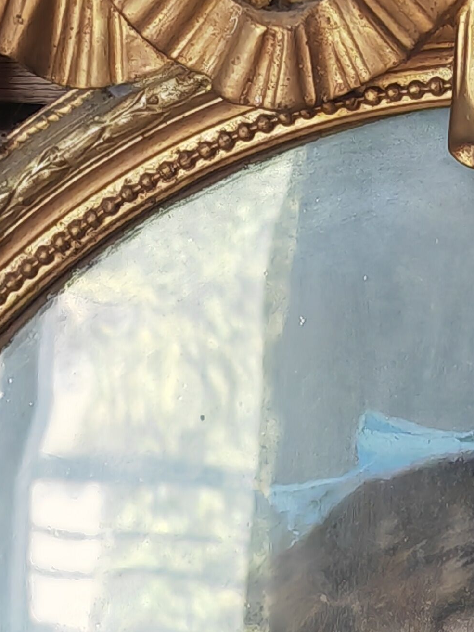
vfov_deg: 12.5
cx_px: 390
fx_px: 2848
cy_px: 44
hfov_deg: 9.5
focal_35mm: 156
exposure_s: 1/100
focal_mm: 5.53
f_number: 1.8
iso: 500
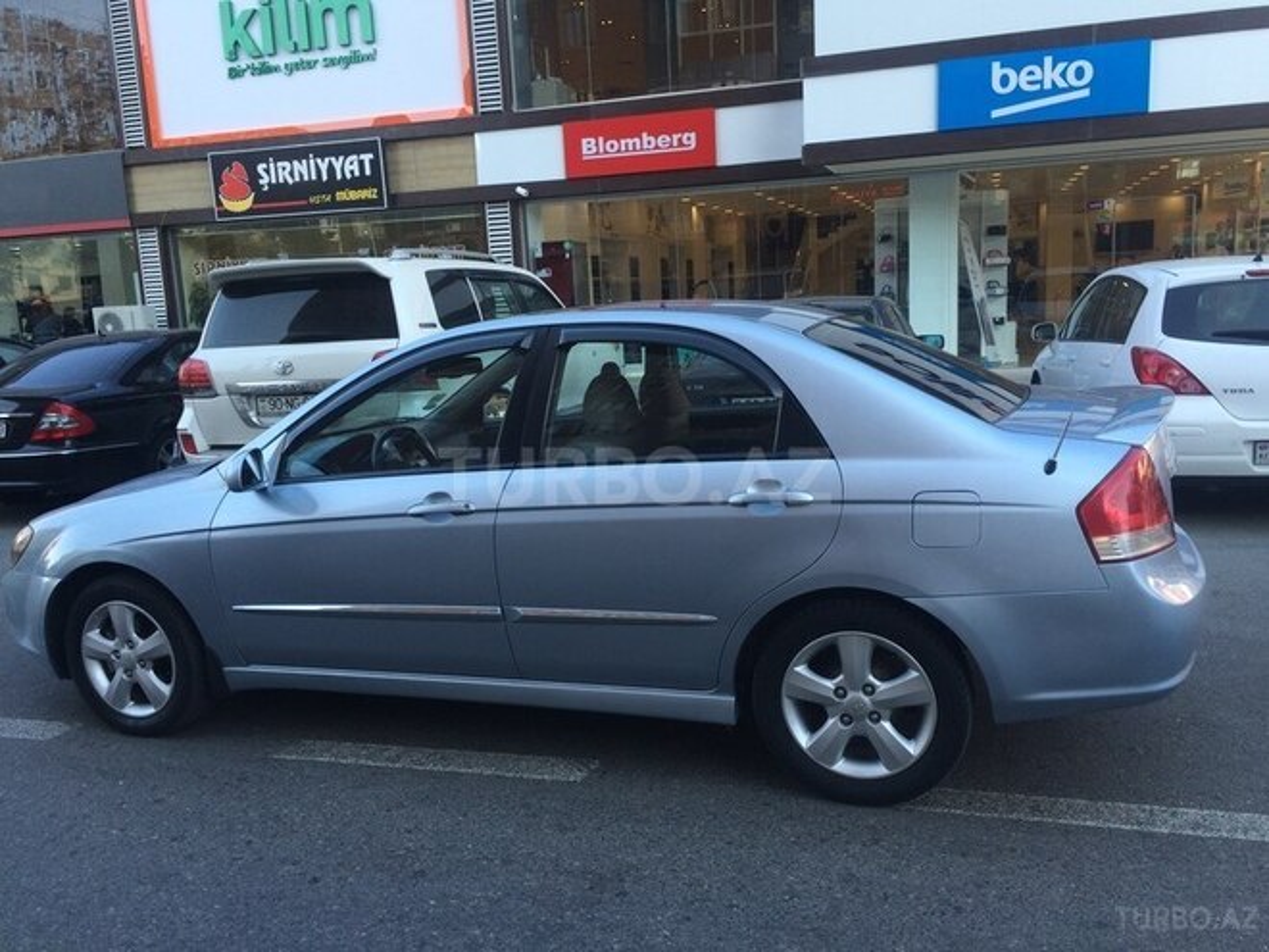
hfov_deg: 61.7
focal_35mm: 29
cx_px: 634
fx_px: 1063
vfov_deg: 48.2
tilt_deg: -10.9
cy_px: 476
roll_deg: +3.9
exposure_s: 1/272
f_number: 2.2
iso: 32
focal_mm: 4.15
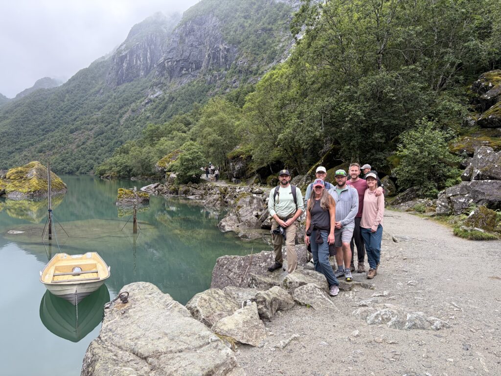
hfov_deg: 67.3
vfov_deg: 53.1
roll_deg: -0.6
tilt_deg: -1.6
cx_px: 250
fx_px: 376
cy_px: 188
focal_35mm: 26
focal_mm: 5.96
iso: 64
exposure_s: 1/623
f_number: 1.6
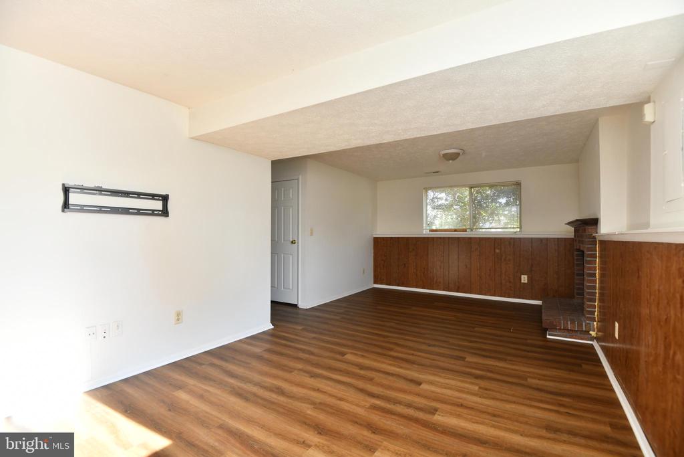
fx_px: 304
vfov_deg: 73.8
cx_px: 342
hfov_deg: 96.7
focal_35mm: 16
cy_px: 228
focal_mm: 16
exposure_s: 1/60
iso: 400
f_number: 5.6
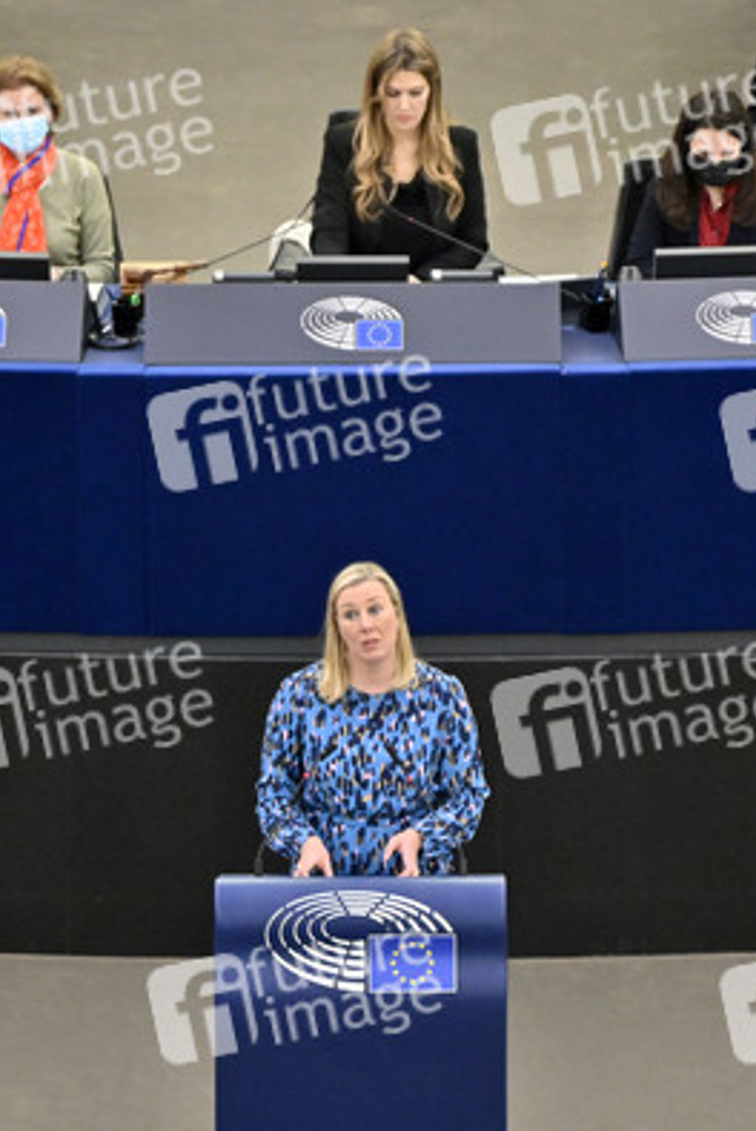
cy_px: 567
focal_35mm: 233
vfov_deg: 8.8
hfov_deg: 5.9
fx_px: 7326
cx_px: 379
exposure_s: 1/320
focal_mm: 230
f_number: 6
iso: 5000
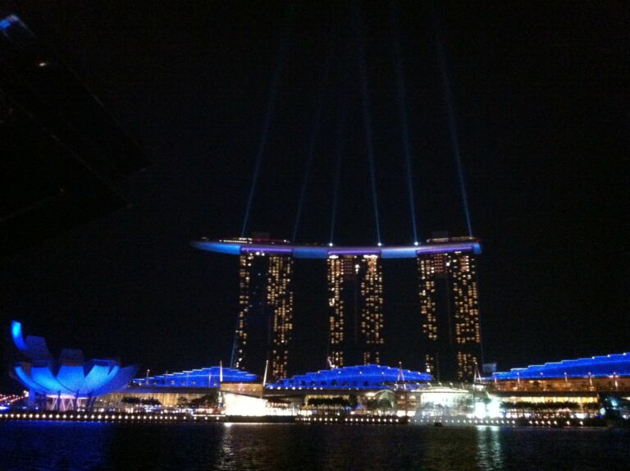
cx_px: 315
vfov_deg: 40.6
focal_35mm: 35
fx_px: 636
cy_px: 236
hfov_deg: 52.7
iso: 1000
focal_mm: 3.85
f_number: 2.8
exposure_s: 1/15
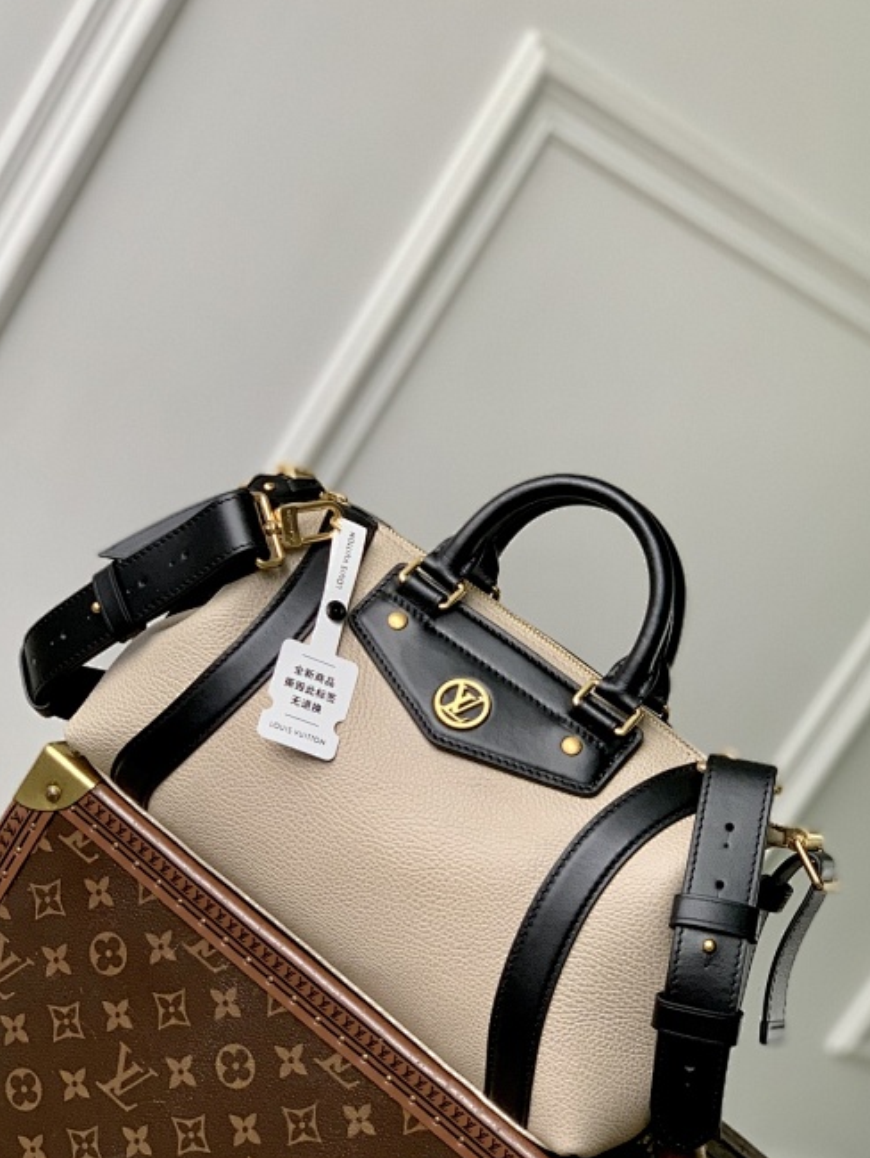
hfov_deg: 22.9
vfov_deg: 30.2
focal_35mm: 64
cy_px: 672
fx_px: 2143
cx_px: 419
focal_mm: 6
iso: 125
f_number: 2.4
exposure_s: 1/118
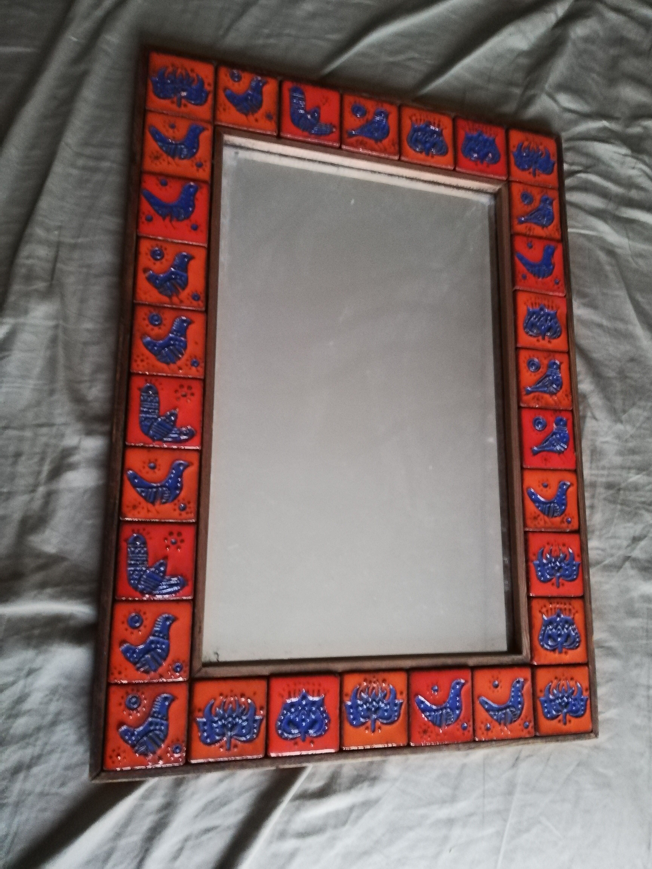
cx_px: 326
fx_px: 653
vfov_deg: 67.3
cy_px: 434
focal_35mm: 26
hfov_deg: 53.1
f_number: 2.2
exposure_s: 1/16.7
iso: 1000
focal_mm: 3.81
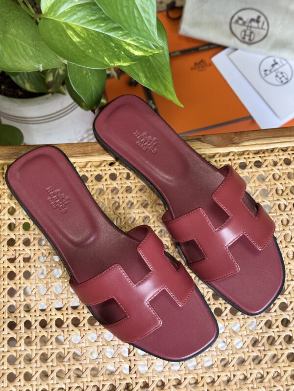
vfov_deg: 39.7
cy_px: 196
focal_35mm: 48
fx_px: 544
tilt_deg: -76.4
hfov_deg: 30.3
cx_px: 147
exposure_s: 1/101
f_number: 1.78
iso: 100
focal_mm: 6.76
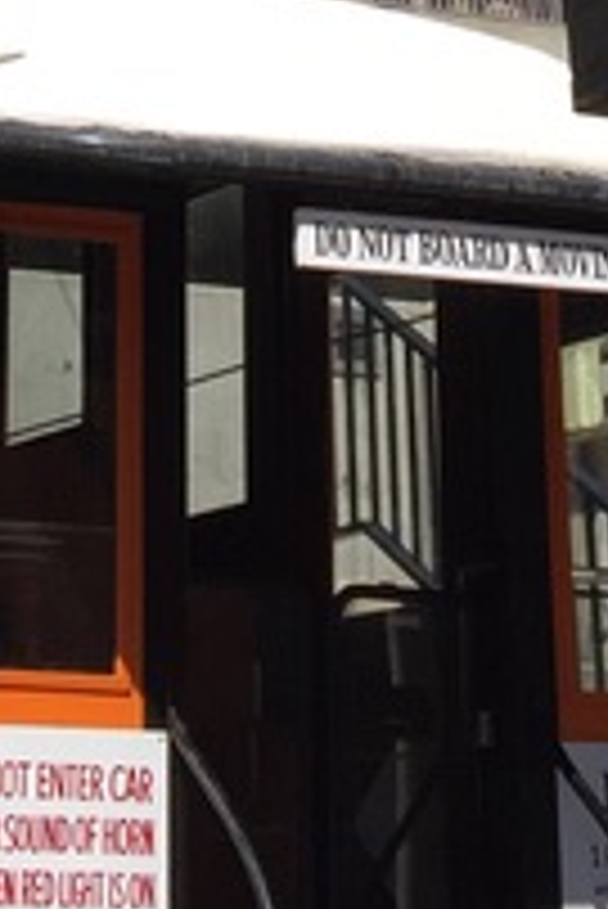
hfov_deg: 9.0
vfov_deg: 11.6
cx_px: 180
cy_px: -1094
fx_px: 3869
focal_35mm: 153
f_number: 2.2
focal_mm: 4.15
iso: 32
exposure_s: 1/1883
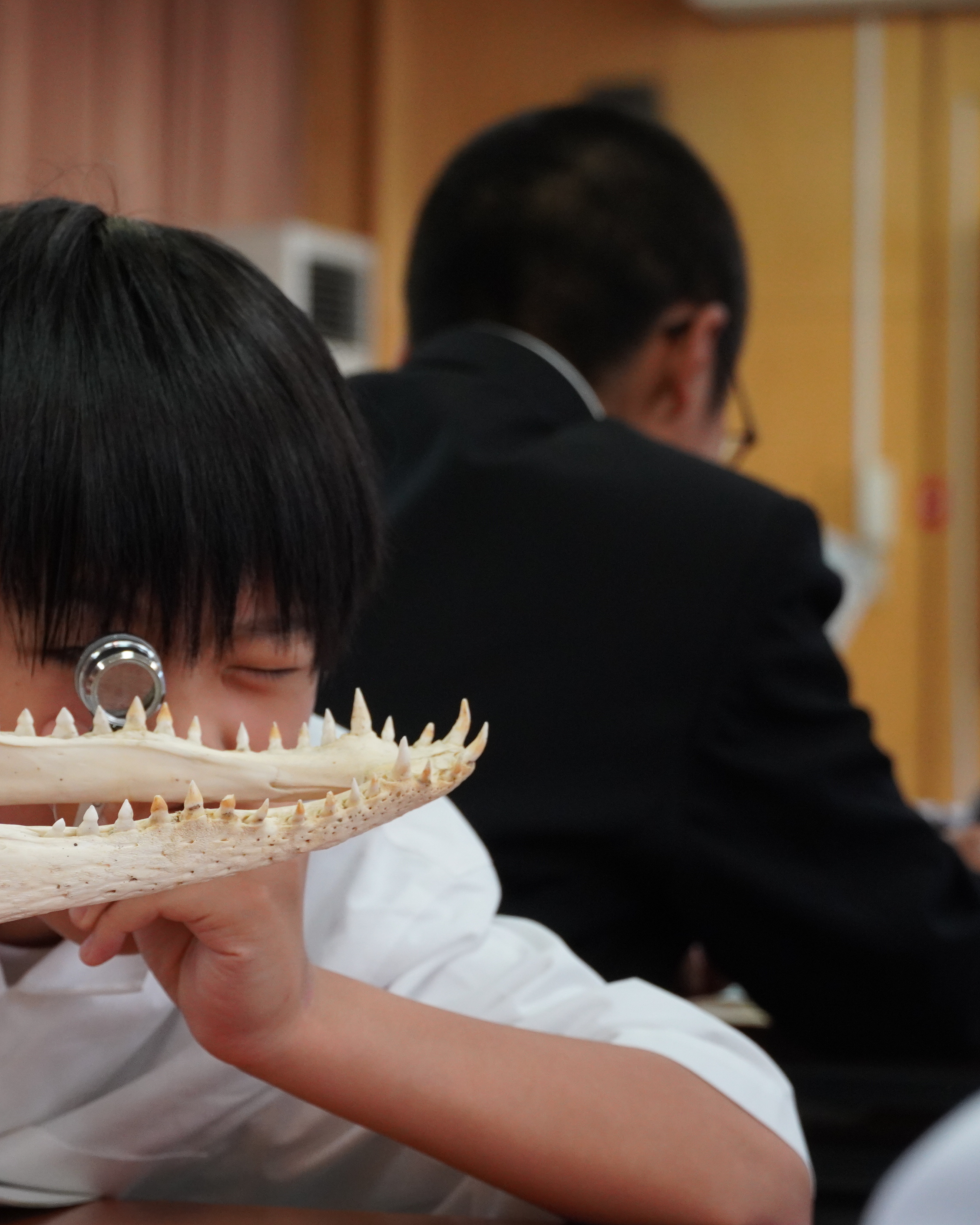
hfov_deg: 12.7
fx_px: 4376
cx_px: 122
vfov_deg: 15.9
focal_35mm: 121
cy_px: 615
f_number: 5.6
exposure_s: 1/160
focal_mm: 57
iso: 1600
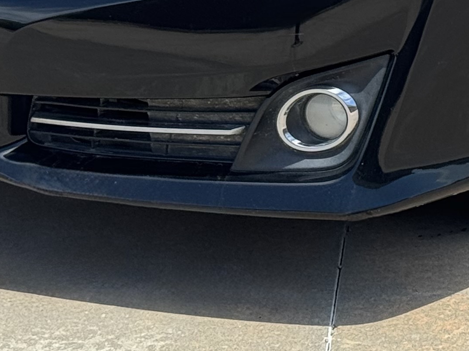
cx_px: 520
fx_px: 2438
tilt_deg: -9.4
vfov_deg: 8.0
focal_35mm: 180
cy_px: -276
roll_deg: +0.3
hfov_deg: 10.8
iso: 64
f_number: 1.78
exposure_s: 1/2331
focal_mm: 6.76
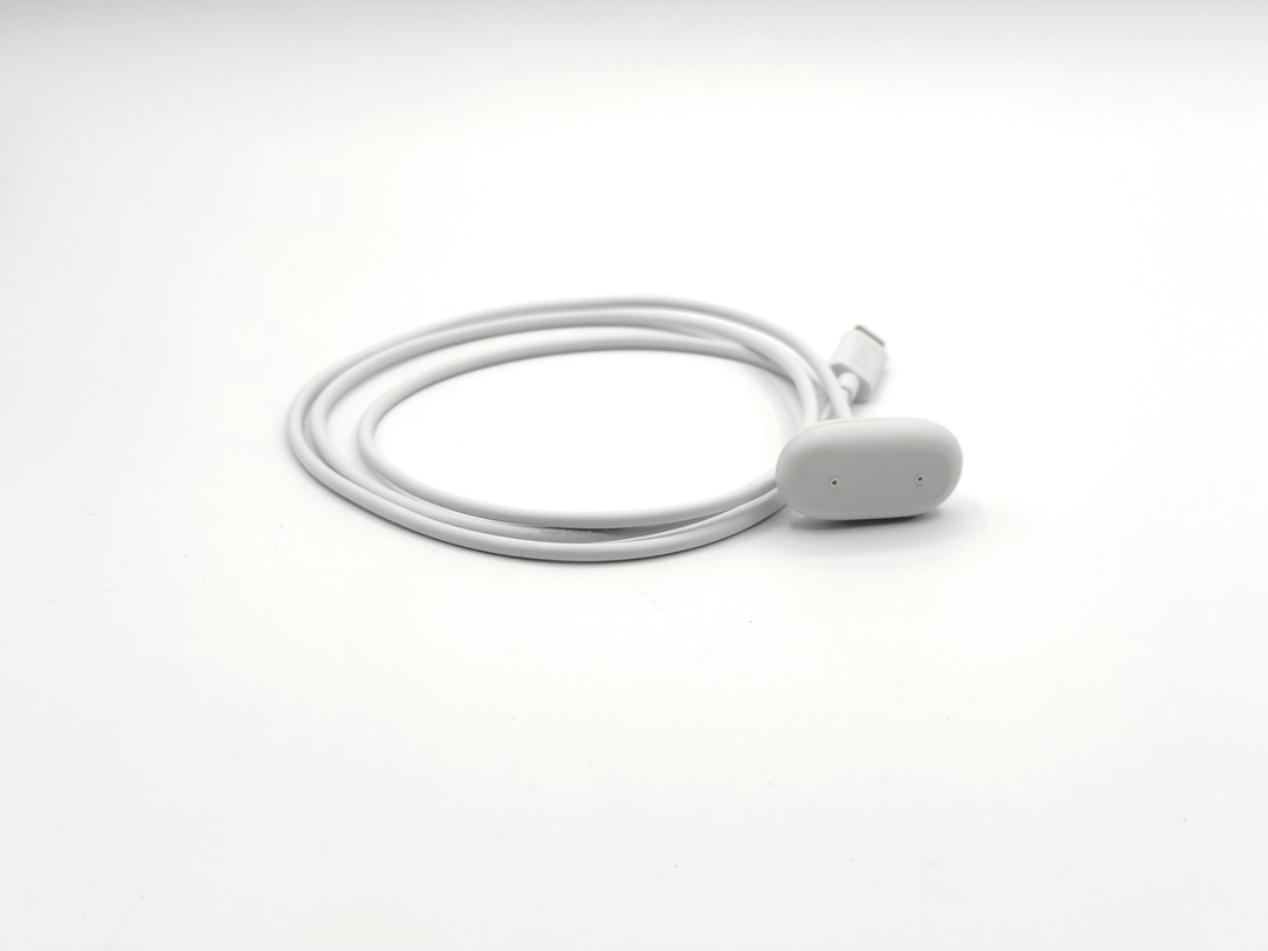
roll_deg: -1.0
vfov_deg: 30.3
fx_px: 1758
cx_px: 634
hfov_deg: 39.7
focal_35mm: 48
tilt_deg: -29.2
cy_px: 476
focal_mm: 6.76
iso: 64
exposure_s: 1/1980
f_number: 1.78
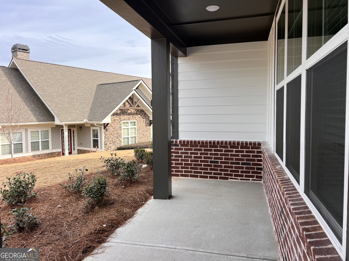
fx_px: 262
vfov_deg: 53.1
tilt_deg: -3.7
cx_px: 174
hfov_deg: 67.3
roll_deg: +0.6
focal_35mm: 26
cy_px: 130
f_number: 1.5
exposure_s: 1/1159
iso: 50
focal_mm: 5.7
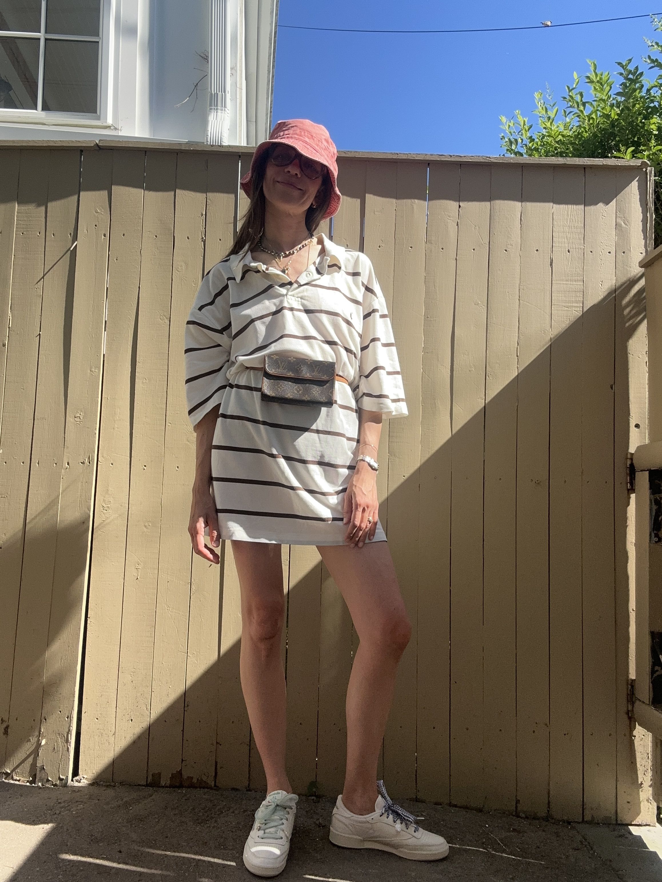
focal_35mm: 30
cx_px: 331
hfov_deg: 46.8
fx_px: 765
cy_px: 441
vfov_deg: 60.0
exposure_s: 1/607
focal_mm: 2.69
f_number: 1.9
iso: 25
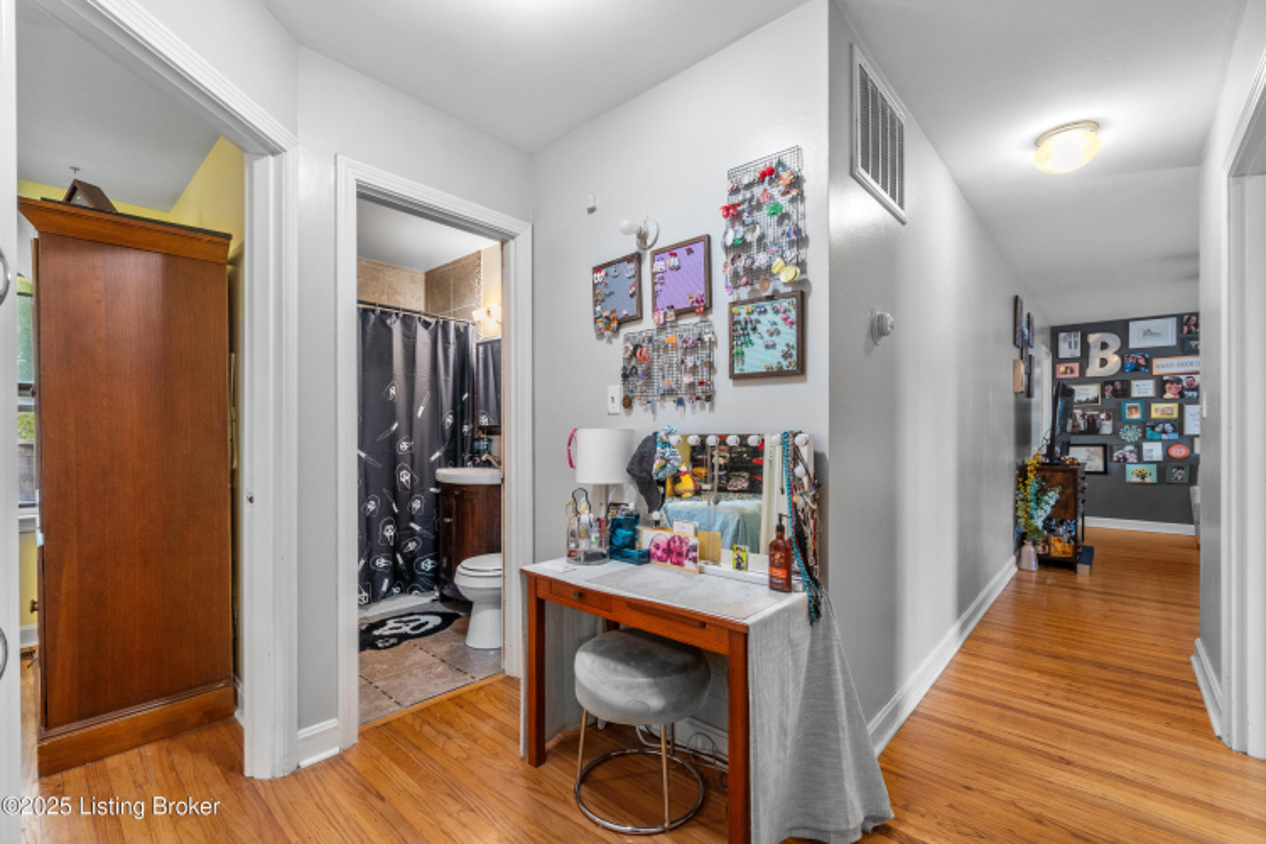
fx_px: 527
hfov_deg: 100.4
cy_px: 422
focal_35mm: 15
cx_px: 633
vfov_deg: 77.3
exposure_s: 1/3
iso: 400
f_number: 8
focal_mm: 10
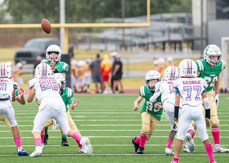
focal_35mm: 410
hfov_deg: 4.9
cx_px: 62
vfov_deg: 3.5
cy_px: 55
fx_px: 2666
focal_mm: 200
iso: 400
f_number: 2.8
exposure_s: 1/1000
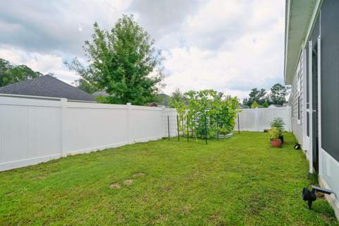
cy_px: 113
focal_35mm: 15
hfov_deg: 100.4
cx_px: 170
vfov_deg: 77.3
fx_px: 141
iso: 100
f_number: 4
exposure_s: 1/200
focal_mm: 15
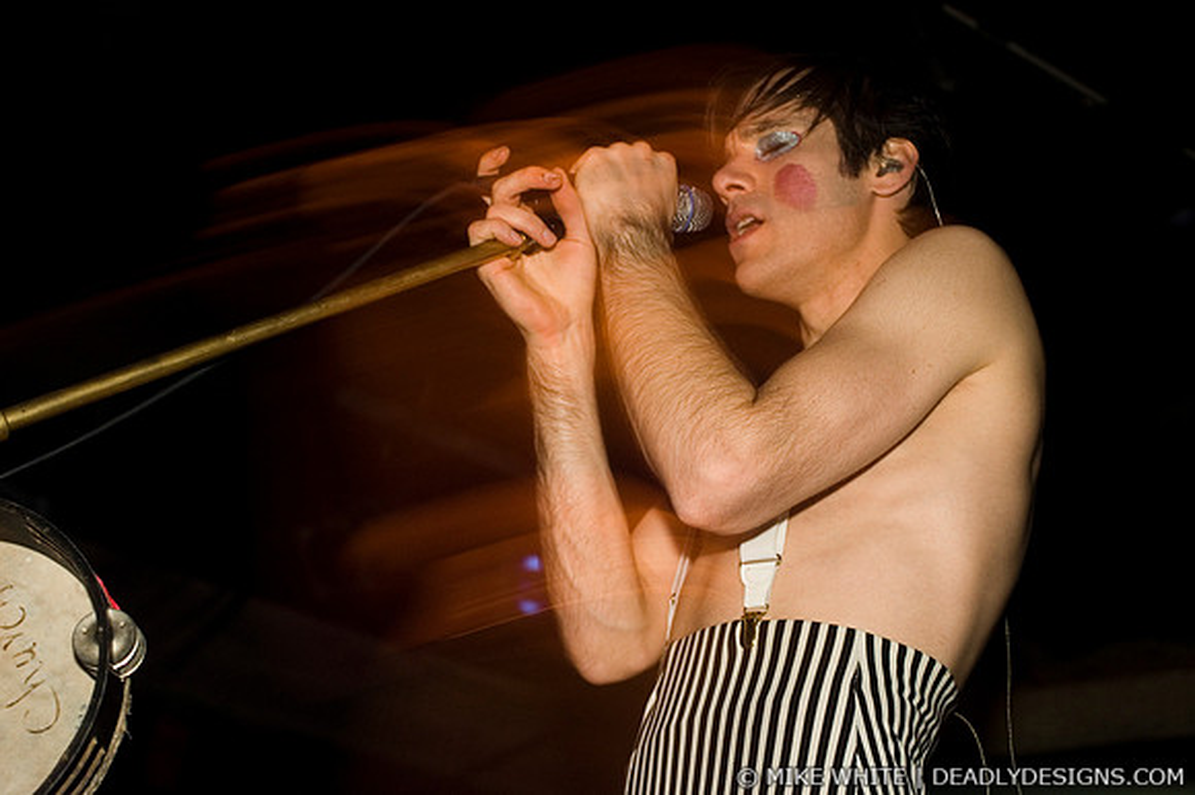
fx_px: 1742
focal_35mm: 52
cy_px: 398
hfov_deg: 37.9
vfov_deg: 25.7
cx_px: 598
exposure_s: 1/13
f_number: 3.2
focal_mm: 35
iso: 800
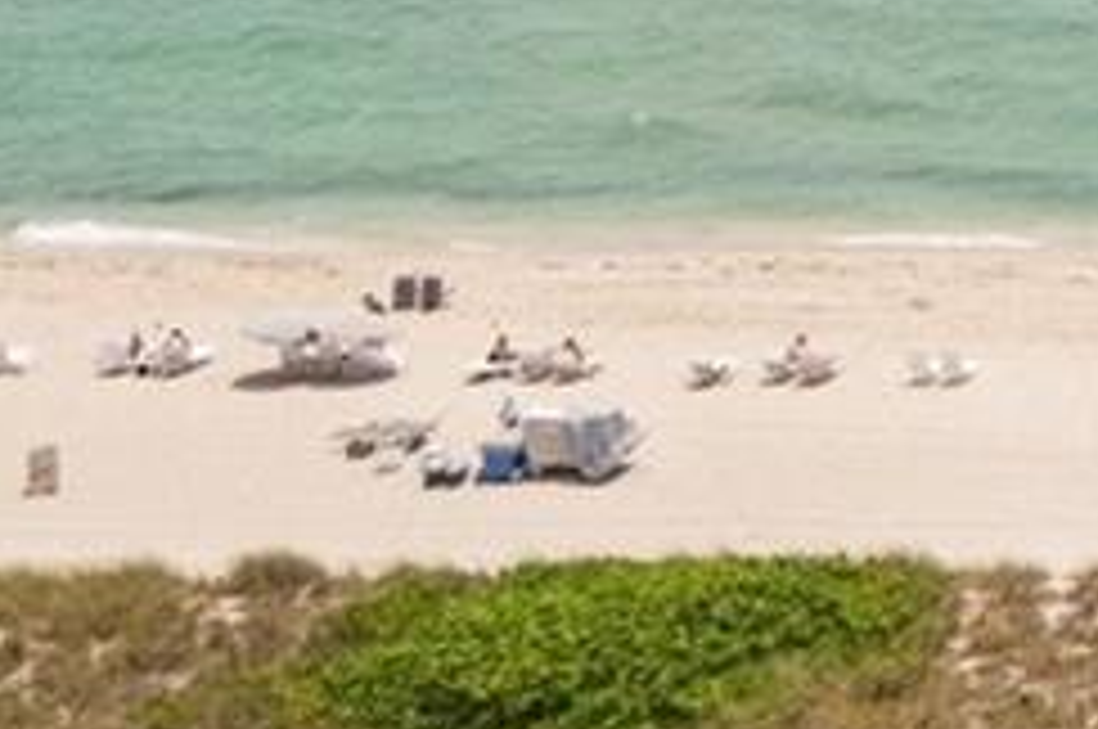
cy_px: -740
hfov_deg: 14.6
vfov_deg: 10.6
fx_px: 3594
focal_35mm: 118
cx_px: 2142
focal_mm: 18
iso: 200
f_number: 8
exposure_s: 1/400
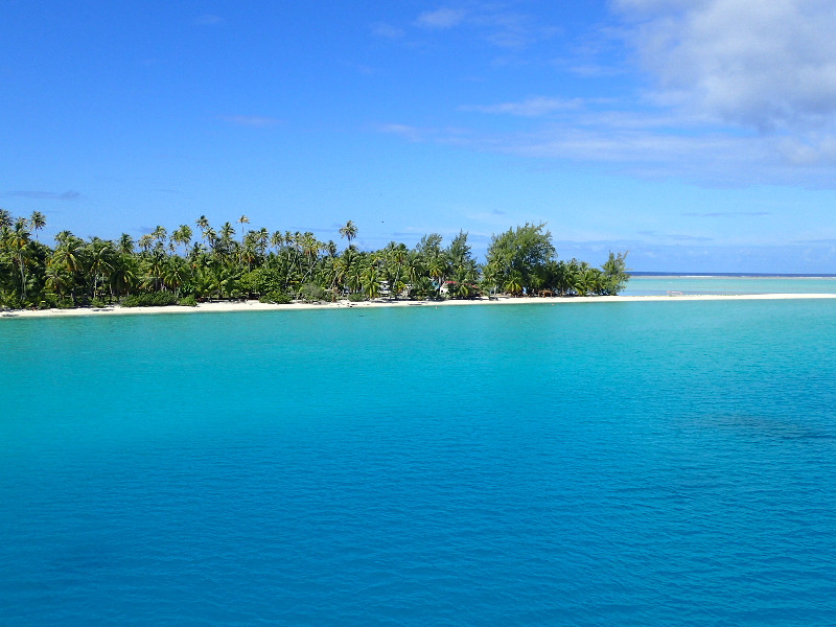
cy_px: 314
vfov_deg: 40.7
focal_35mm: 35
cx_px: 418
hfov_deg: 52.6
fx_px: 845
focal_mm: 6.42
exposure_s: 1/160
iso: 100
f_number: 10
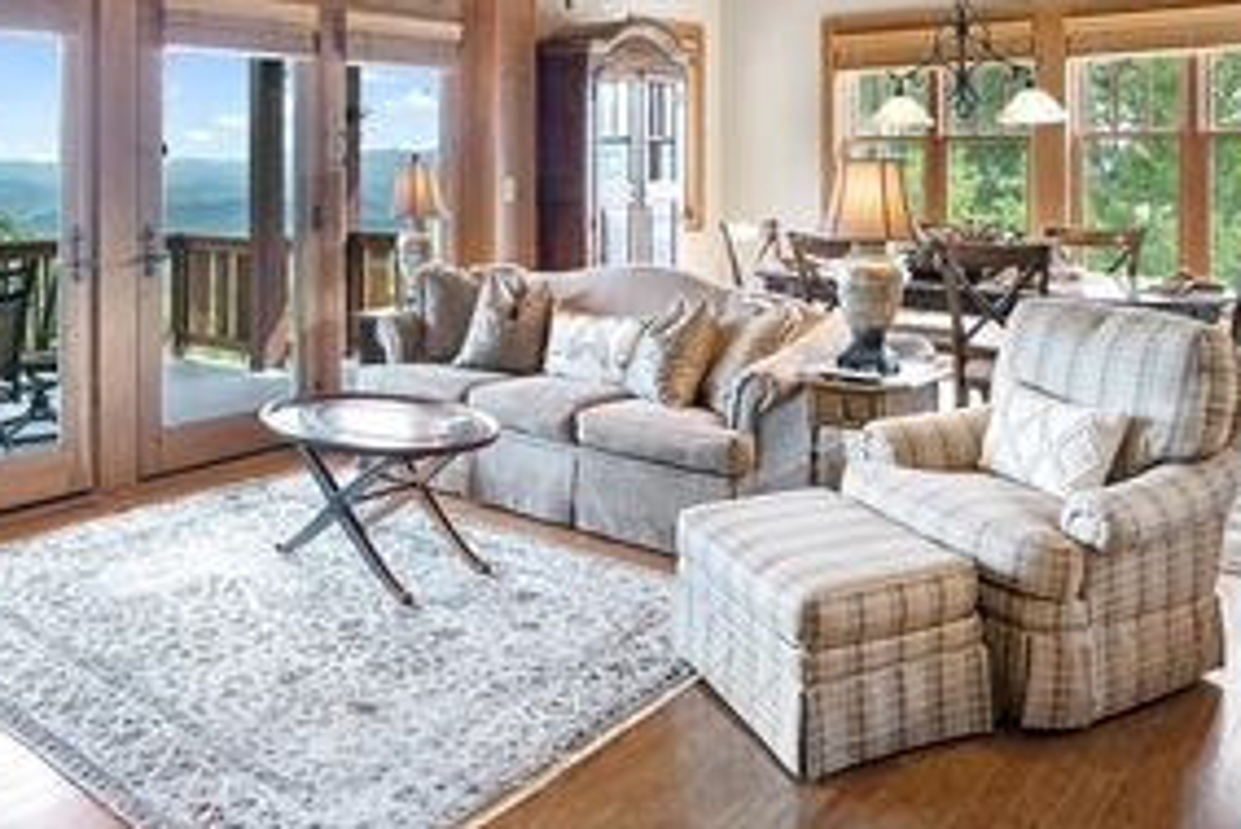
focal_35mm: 30
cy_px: 164
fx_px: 1035
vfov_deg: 41.7
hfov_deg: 61.9
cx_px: 614
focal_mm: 17
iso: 6400
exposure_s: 1/50
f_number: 6.3
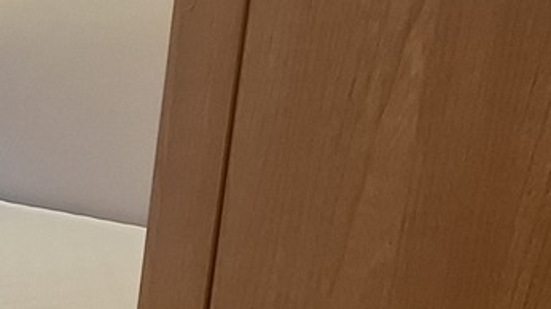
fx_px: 861
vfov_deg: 20.3
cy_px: 205
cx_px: -535
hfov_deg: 19.7
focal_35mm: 59
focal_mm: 1.74
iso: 80
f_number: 2.2
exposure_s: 1/40
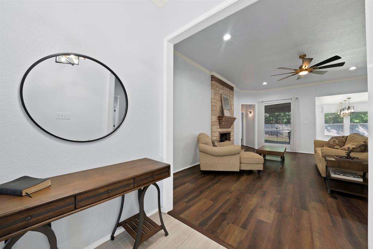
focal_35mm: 12
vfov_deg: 90.1
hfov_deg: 112.6
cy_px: 124
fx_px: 124
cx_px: 186
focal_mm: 12
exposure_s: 1/5
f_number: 9
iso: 640
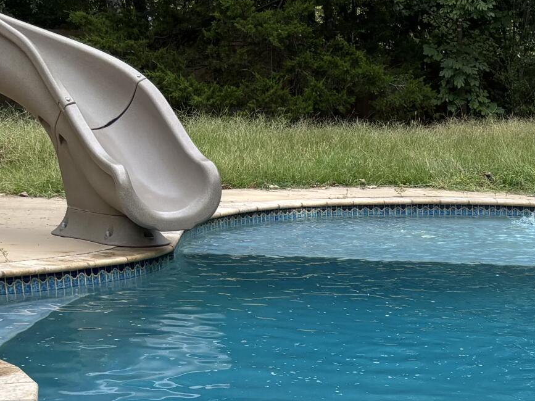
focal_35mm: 90
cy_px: 577
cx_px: 610
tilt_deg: -20.2
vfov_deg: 15.3
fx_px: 1391
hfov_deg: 20.6
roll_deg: -3.3
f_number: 1.6
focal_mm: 5.96
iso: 50
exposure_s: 1/510
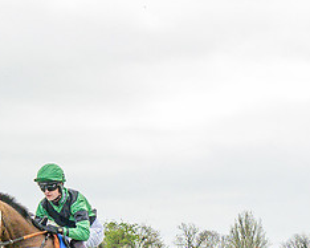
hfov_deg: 7.6
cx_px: 368
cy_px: 371
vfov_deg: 6.1
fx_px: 2311
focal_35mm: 252
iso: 800
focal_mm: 35
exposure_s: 1/2000
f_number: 4
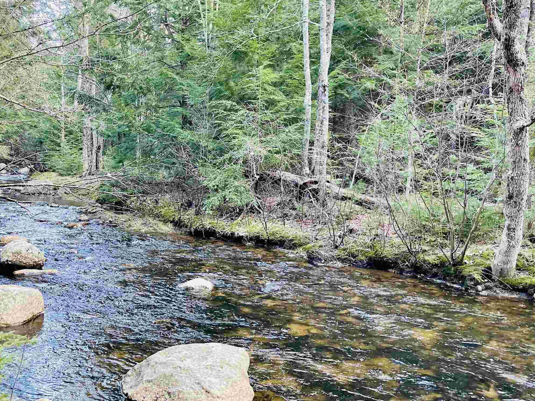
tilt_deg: -4.5
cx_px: 147
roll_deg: +0.5
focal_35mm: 40
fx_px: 618
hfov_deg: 45.5
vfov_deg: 36.0
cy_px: 198
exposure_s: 1/121
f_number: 1.6
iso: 125
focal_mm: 5.1
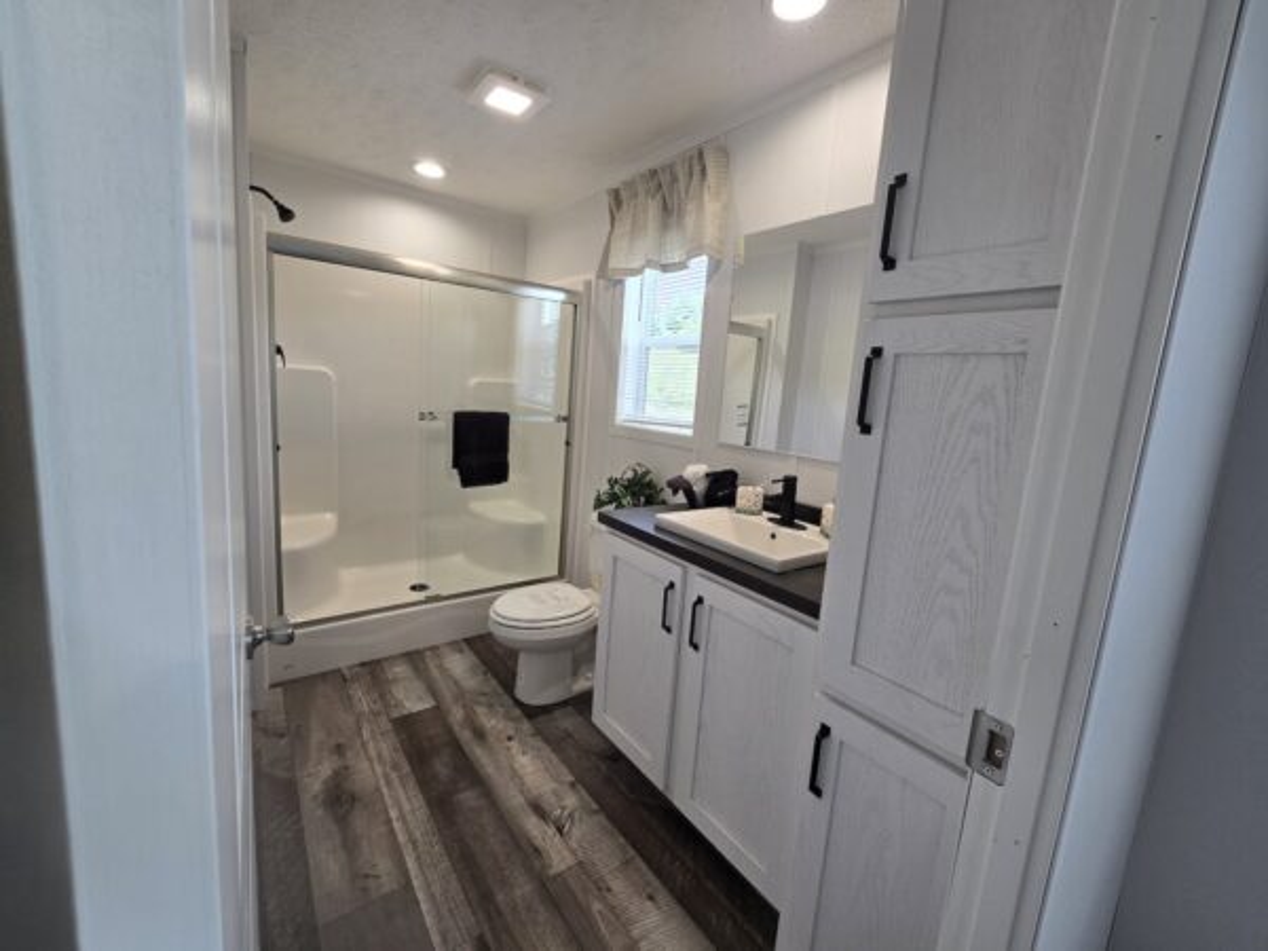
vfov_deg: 89.9
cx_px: 634
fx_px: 476
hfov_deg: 106.2
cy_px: 476
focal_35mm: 13
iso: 80
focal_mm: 2.2
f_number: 2.2
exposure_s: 1/120
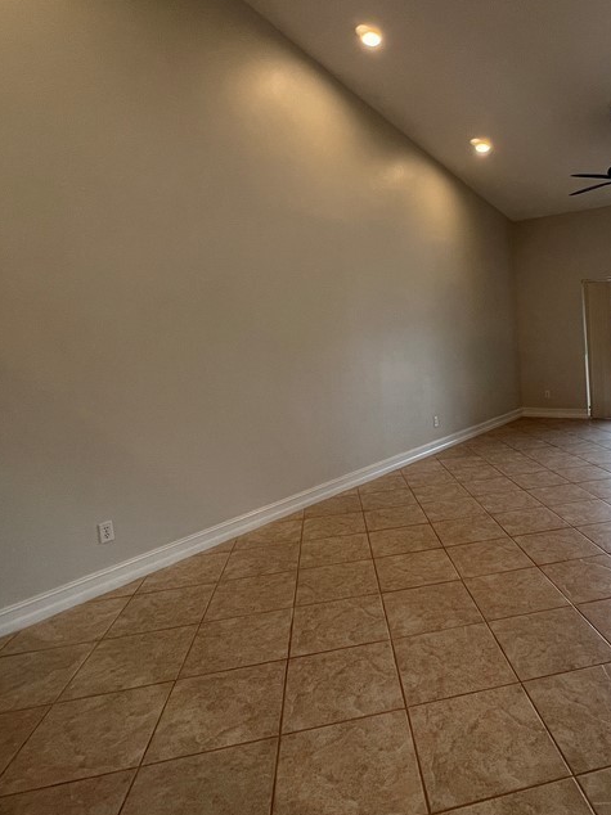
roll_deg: +3.4
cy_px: 361
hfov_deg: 60.5
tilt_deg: -3.3
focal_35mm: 21
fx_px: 495
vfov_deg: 78.7
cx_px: 445
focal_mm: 1.57
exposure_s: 1/120
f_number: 1.8
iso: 80
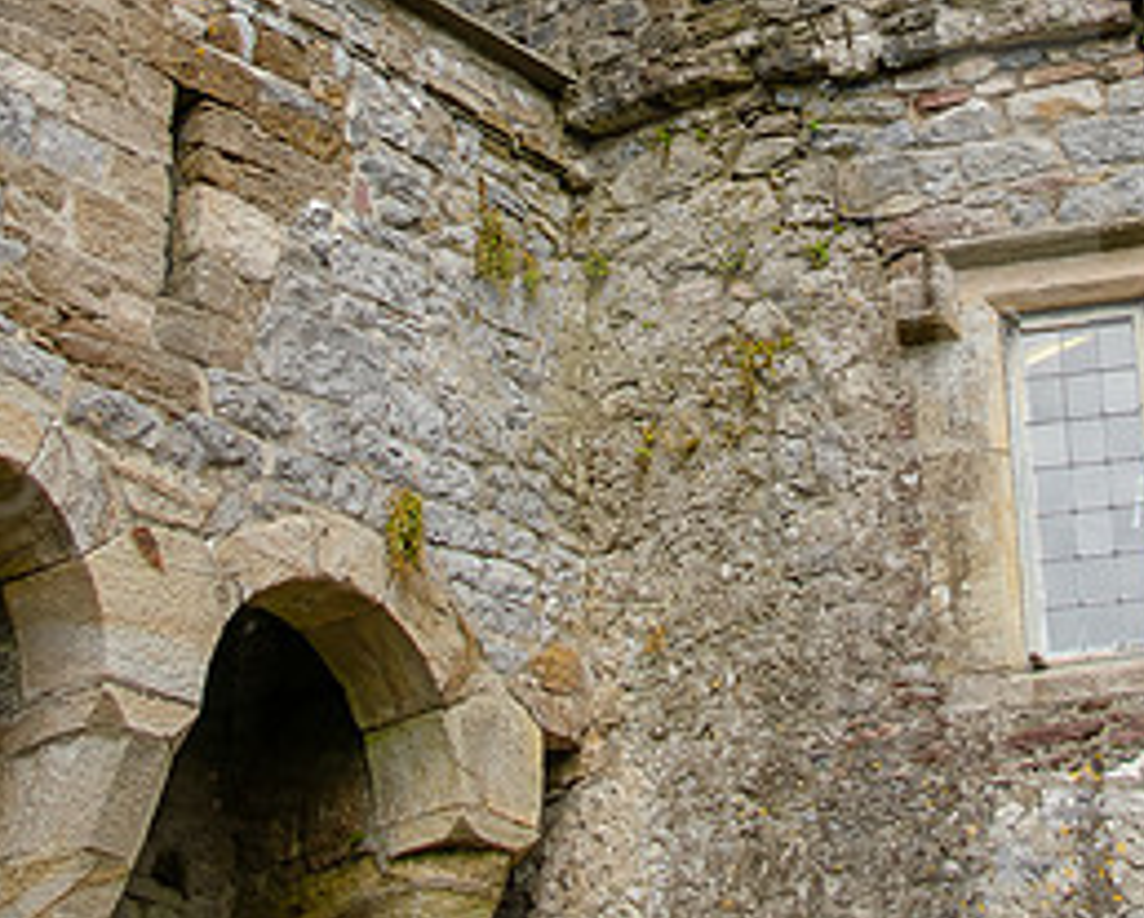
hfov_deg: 15.1
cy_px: 19
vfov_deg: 12.0
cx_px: 721
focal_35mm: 127
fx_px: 4305
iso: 200
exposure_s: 1/800
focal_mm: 35
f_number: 4.5
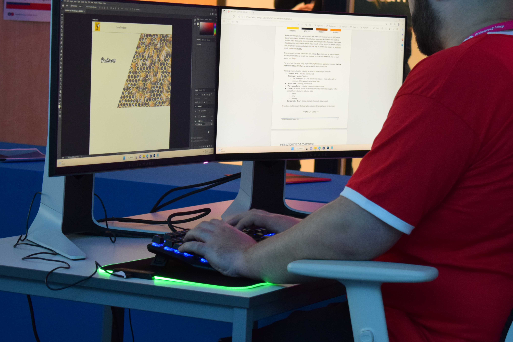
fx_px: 1692
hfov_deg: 17.2
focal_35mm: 119
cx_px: 342
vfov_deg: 11.5
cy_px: 122
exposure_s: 1/60
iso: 1800
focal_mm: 55
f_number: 5.6
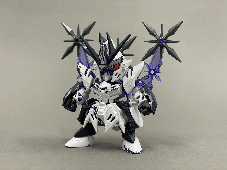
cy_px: 85
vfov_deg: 28.0
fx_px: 341
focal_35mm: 52
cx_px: 114
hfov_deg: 36.8
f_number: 2
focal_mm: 6
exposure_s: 1/60
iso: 125
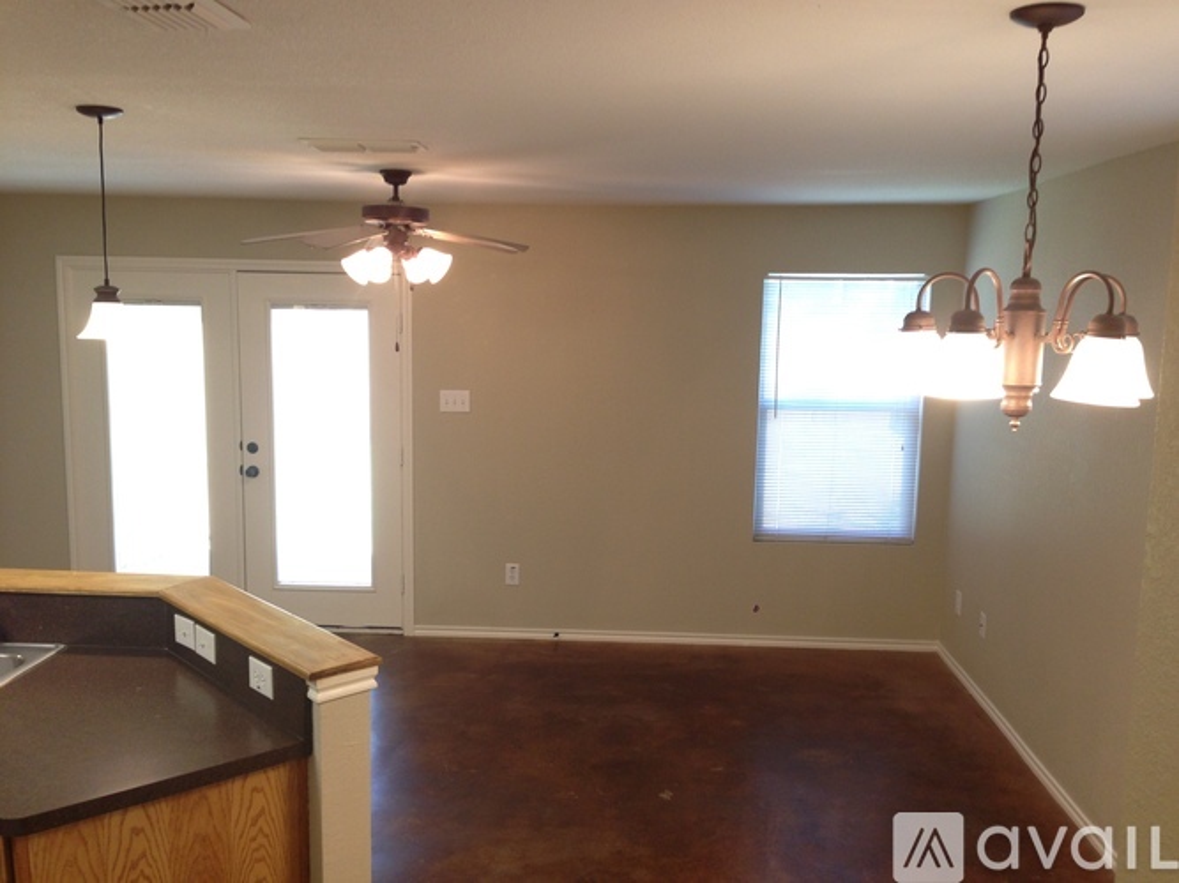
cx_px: 590
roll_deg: -1.4
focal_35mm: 33
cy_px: 442
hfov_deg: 55.4
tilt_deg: -7.7
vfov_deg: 42.9
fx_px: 1124
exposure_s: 1/20
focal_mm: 4.12
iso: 80
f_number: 2.4
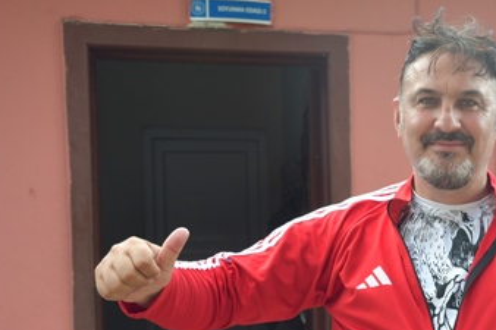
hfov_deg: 21.8
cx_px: 452
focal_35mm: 91
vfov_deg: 14.8
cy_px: 301
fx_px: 1253
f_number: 4
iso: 720
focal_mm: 32
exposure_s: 1/250
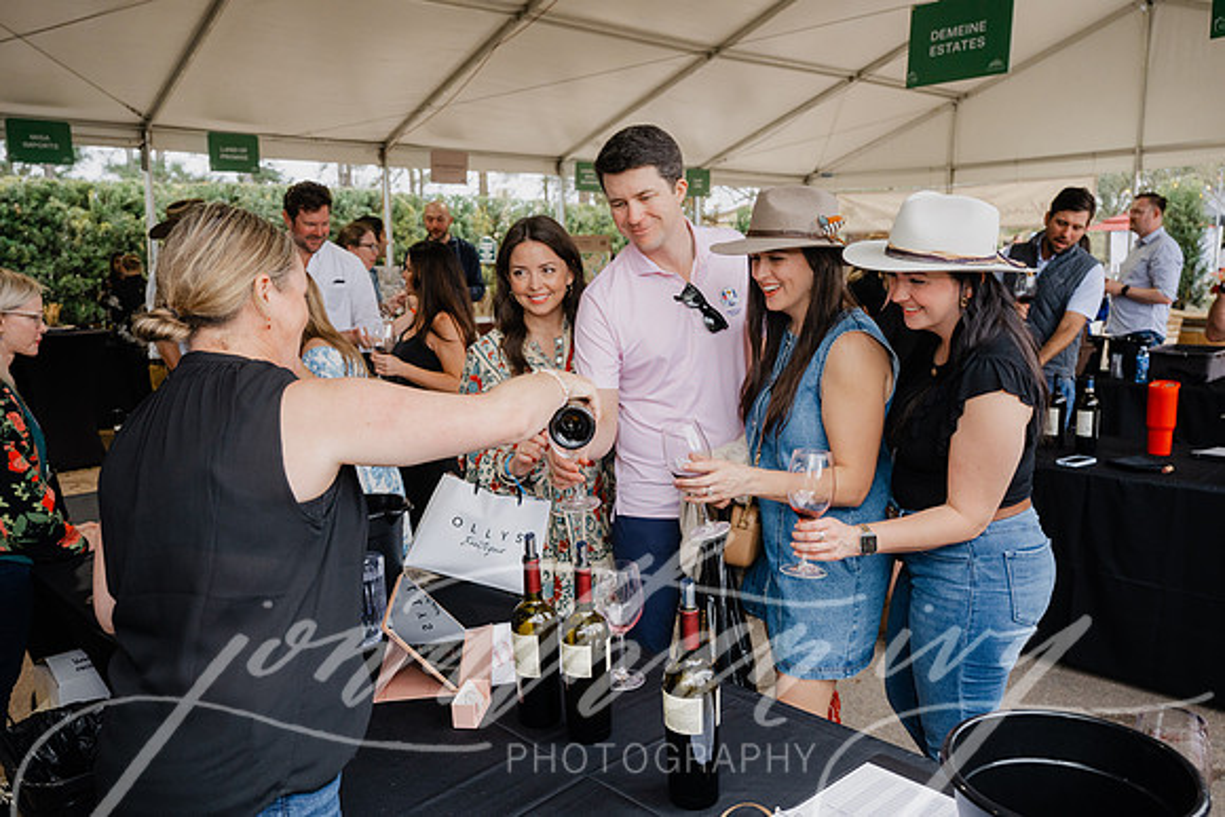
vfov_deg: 45.0
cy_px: 408
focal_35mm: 29
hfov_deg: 63.6
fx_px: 987
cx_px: 612
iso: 900
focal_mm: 29
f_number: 4.5
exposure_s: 1/160
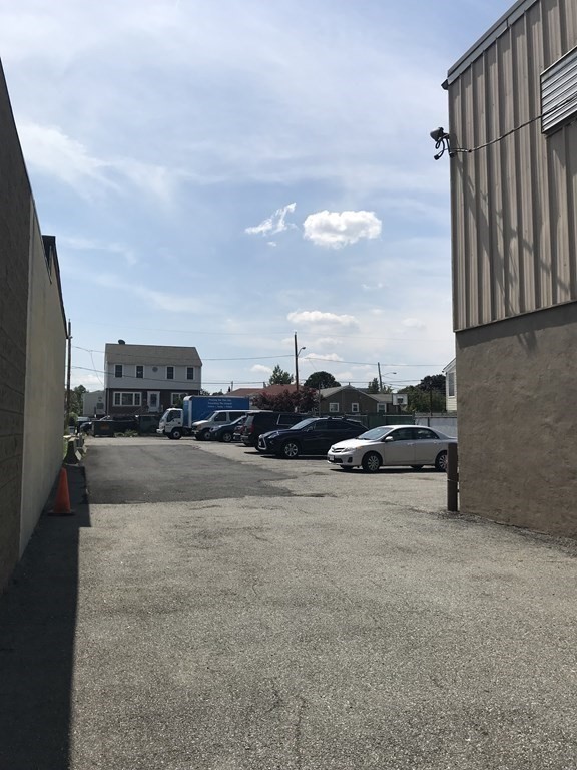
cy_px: 385
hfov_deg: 49.7
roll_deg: -0.7
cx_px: 288
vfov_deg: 63.4
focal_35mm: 28
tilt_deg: +5.6
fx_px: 622
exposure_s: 1/5650
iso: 20
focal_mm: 3.99
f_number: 1.8
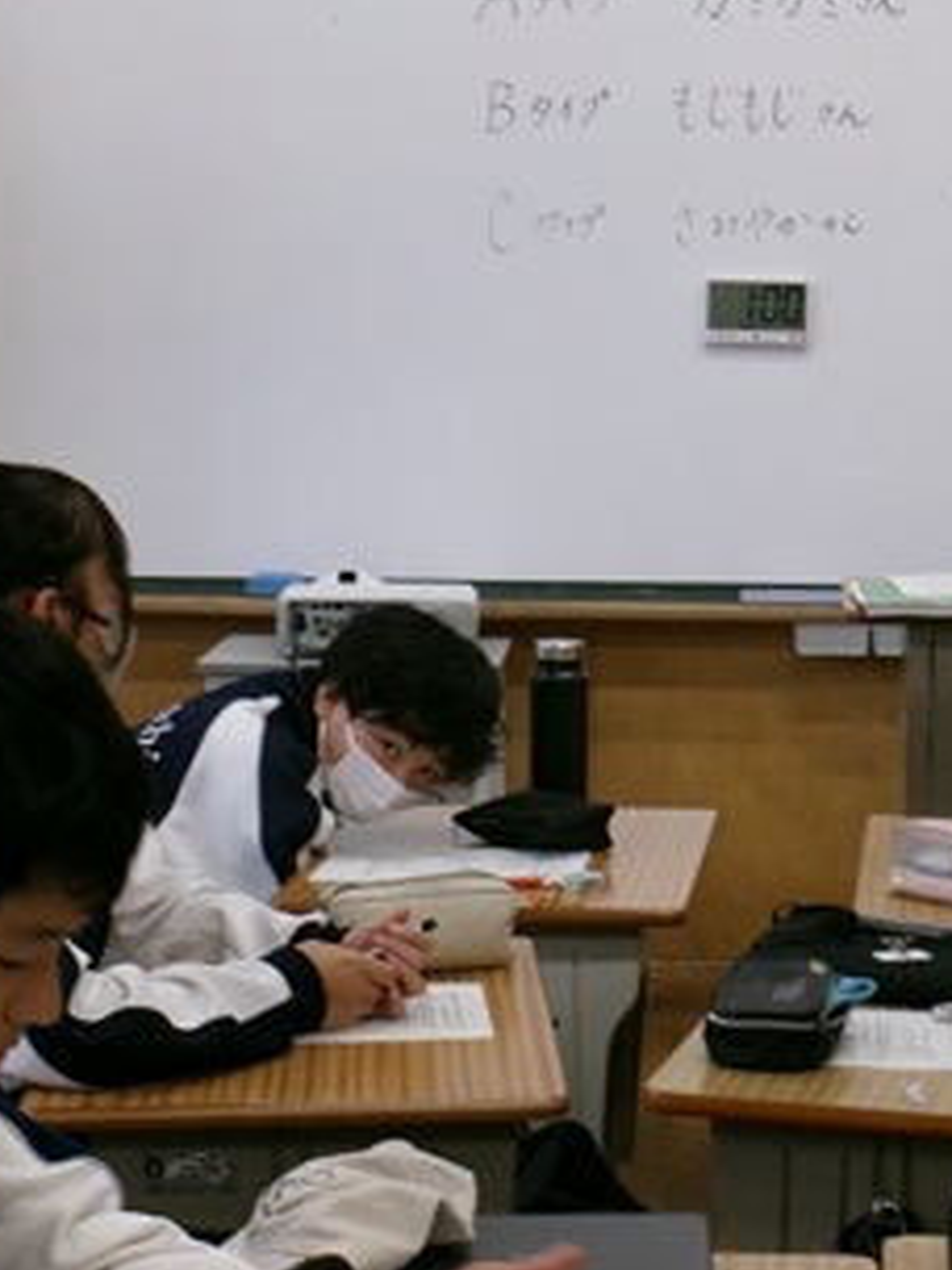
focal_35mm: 101
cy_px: 560
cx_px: 739
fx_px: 3704
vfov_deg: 19.4
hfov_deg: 14.6
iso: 184
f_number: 5.2
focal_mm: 11.5
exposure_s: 1/34
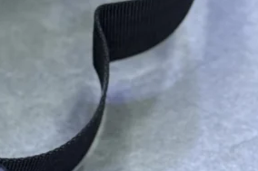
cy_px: -44
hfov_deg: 8.0
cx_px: -151
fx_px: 1812
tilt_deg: -40.8
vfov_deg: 5.4
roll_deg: -0.4
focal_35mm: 253
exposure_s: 1/50
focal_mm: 6.76
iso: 100
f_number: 1.78
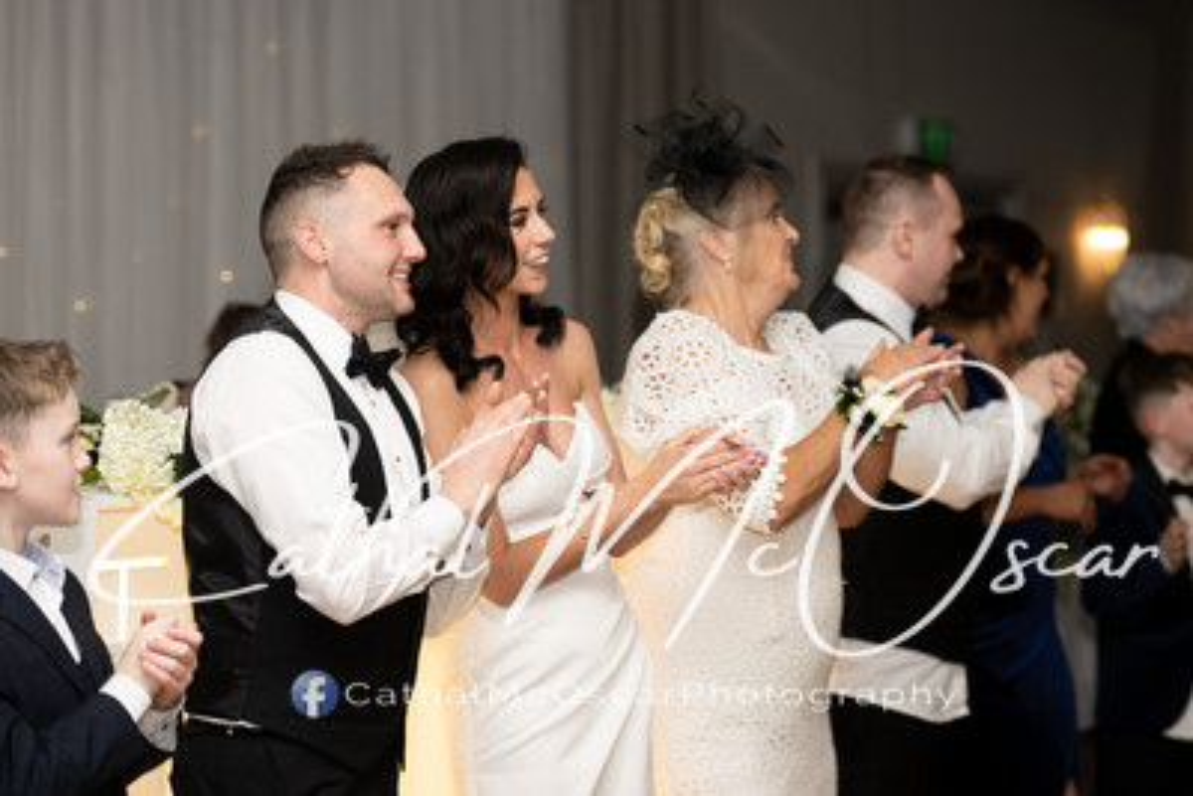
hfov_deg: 22.1
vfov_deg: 14.9
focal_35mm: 92
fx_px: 3050
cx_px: 596
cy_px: 398
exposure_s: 1/200
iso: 400
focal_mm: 92
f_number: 2.8
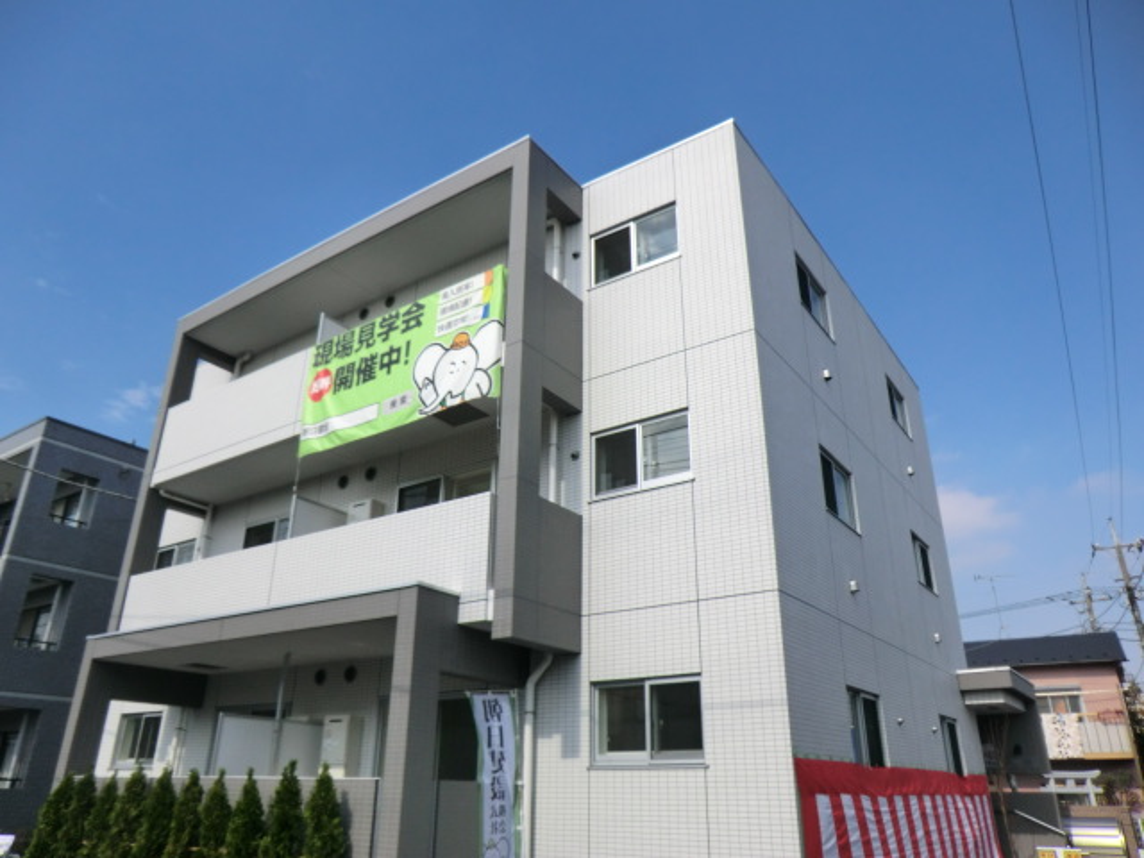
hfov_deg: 71.6
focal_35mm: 24
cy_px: 429
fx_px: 793
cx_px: 572
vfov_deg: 56.8
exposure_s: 1/320
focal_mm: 4.3
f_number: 7.5
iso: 80
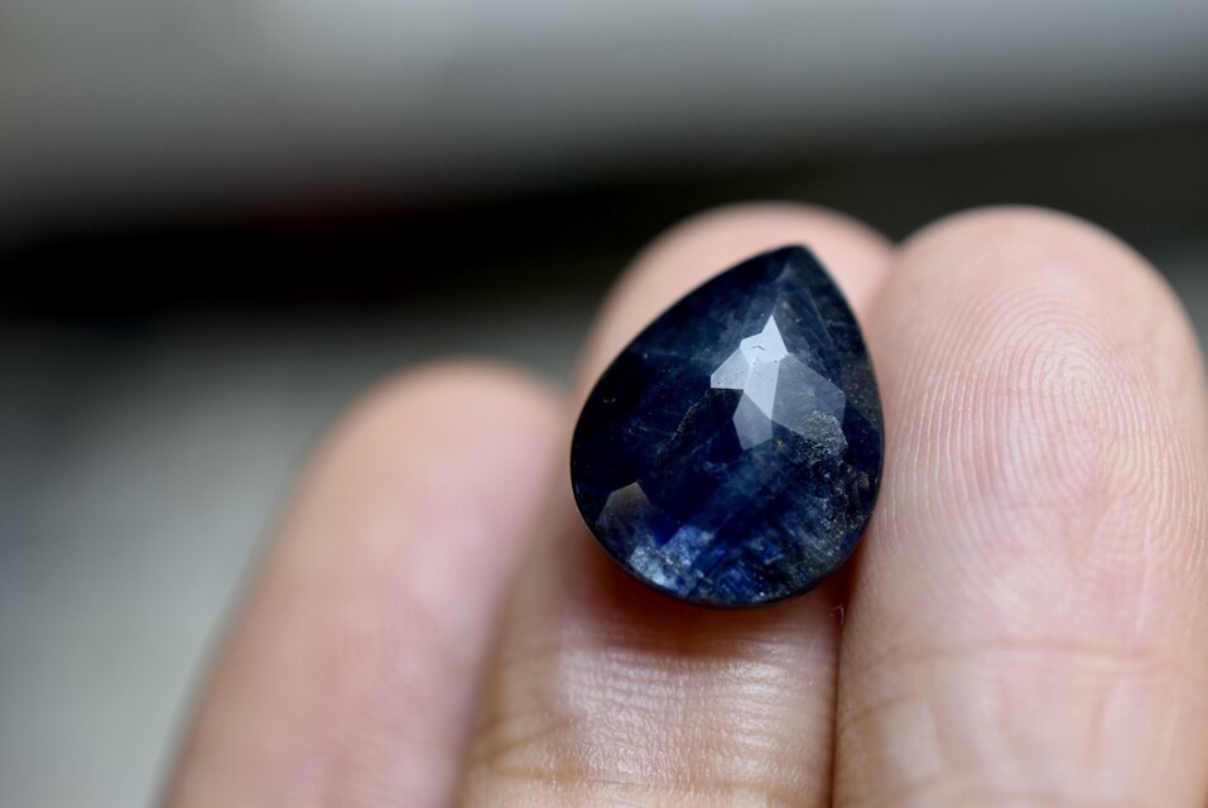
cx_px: 604
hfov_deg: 33.4
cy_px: 404
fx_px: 2015
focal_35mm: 60
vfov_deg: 22.7
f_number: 5.6
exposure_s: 1/125
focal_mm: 40
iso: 400
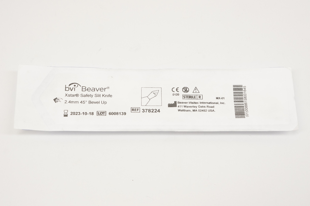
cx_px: 155
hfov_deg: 31.2
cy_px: 103
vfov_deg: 21.0
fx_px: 555
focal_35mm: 64
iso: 800
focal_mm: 43
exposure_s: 1/80
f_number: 8
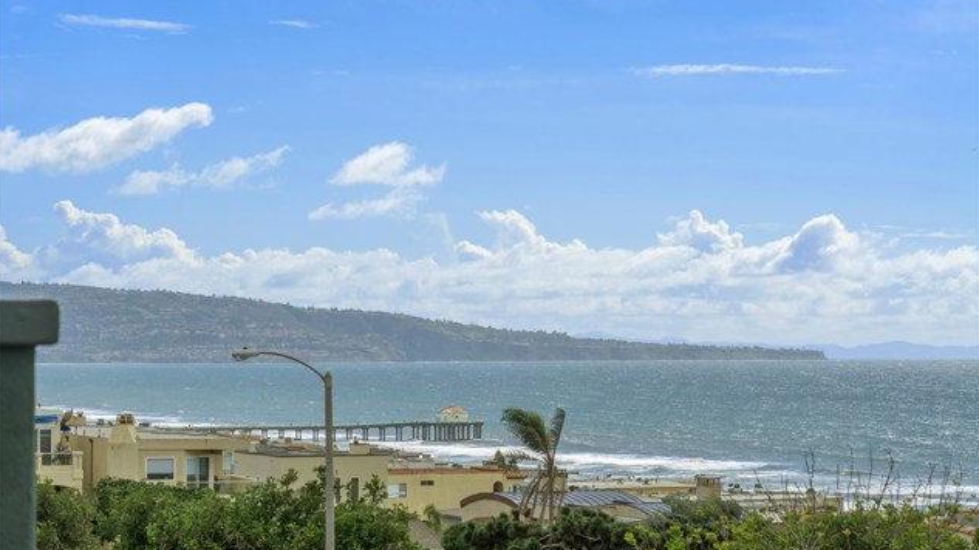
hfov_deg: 20.2
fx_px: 2752
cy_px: 267
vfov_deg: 11.4
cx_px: 489
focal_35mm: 106
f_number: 8
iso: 125
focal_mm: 100
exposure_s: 1/4000
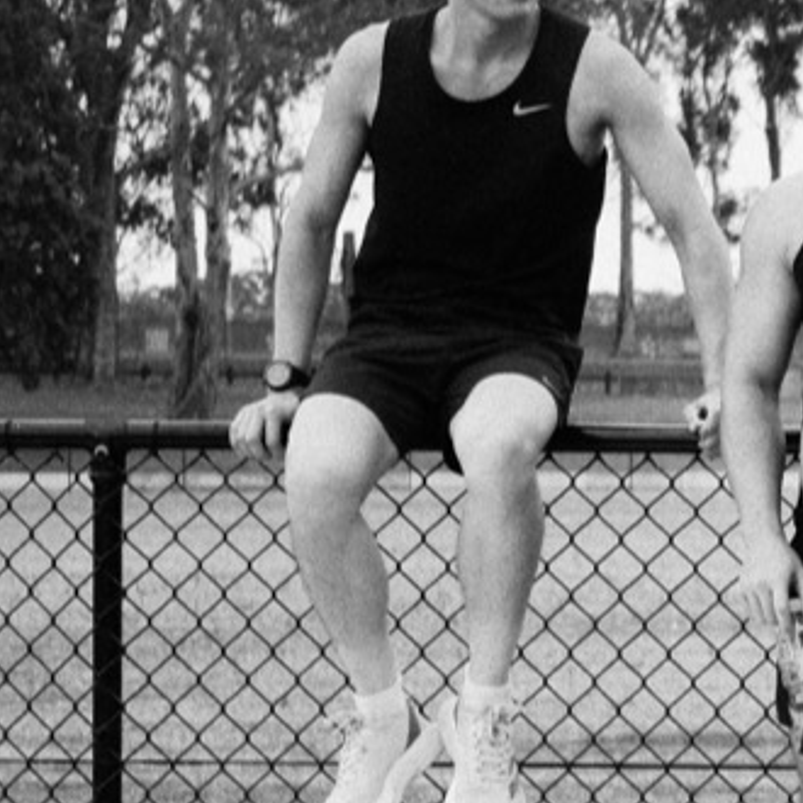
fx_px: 4435
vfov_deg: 10.3
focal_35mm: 169
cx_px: 1477
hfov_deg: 9.8
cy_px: 436
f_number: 2.8
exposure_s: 1/1500
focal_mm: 27
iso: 500
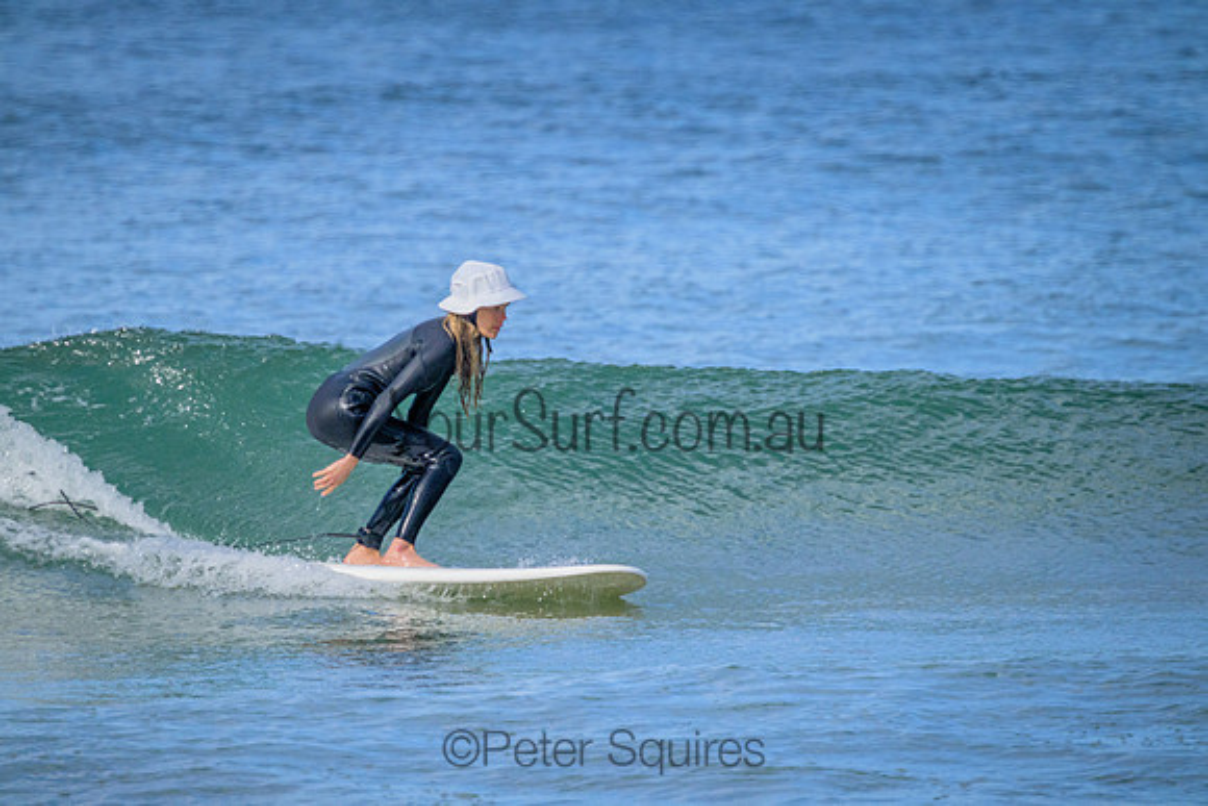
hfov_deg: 2.6
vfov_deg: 1.7
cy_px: 403
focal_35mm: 800
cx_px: 604
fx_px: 26849
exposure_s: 1/1600
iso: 2500
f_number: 11
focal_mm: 800
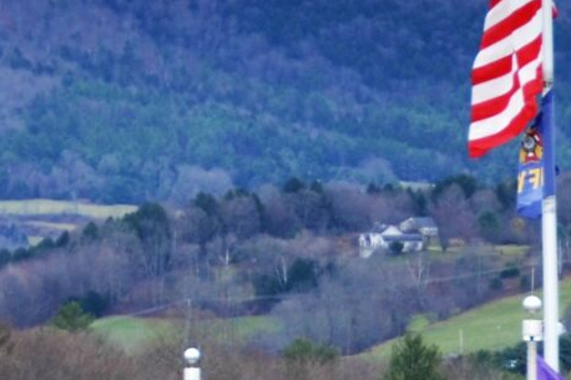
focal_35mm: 670
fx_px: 10623
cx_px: 733
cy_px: 734
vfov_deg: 2.0
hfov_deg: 3.1
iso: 200
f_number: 6.3
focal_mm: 80
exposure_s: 1/160
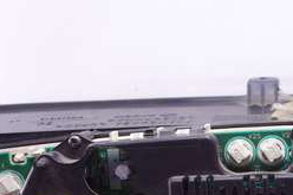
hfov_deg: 20.5
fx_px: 781
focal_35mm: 96
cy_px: 188
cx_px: 300
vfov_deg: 14.0
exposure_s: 1/50
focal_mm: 11.46
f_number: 2.2
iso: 125
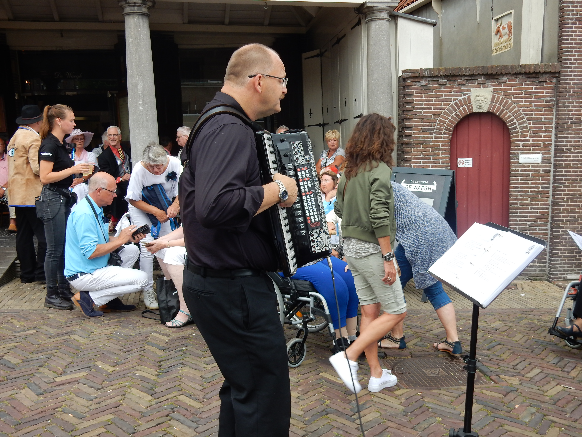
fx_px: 605
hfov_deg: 51.4
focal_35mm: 36
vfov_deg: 39.7
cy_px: 218
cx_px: 291
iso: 125
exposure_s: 1/125
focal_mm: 6.4
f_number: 4
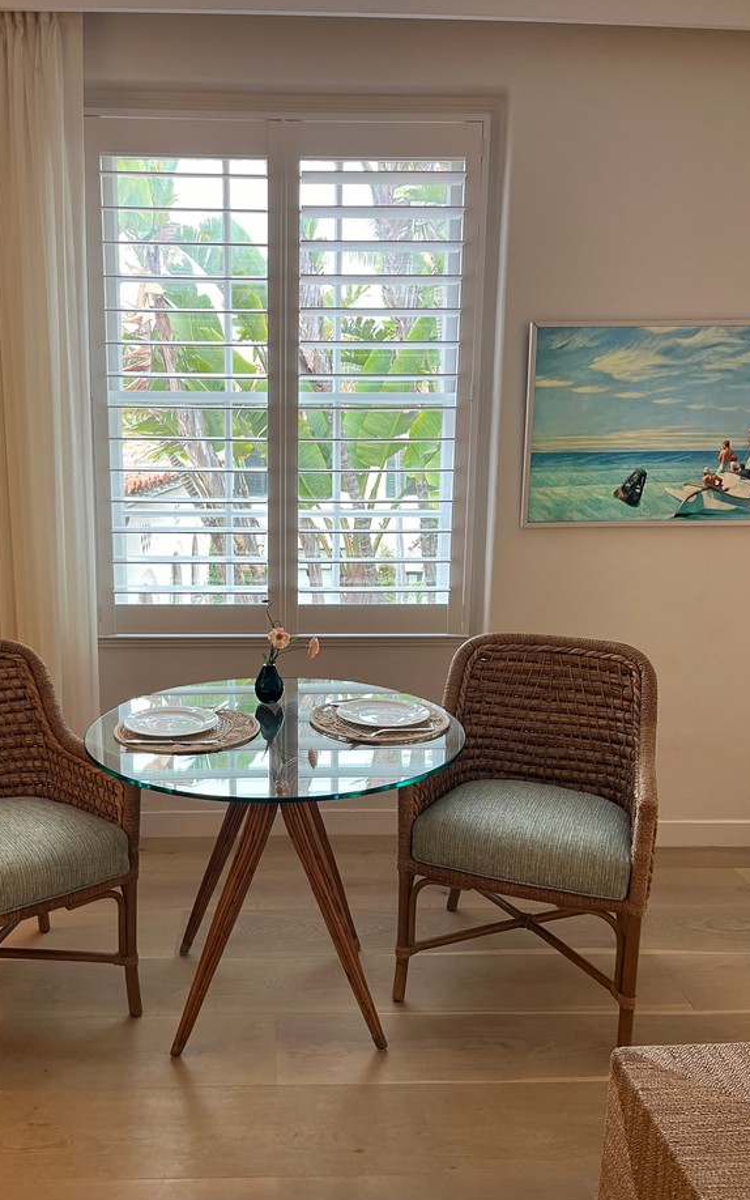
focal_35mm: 28
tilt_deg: -9.8
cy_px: 605
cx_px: 303
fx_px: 915
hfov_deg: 44.3
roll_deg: -0.7
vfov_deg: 66.5
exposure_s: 1/41
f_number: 1.6
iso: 100
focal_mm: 5.1
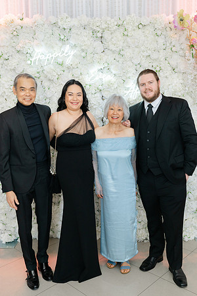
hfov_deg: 37.9
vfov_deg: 54.4
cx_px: 98
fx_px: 287
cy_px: 148
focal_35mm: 35
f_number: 4
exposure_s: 1/160
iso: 400
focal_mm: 35
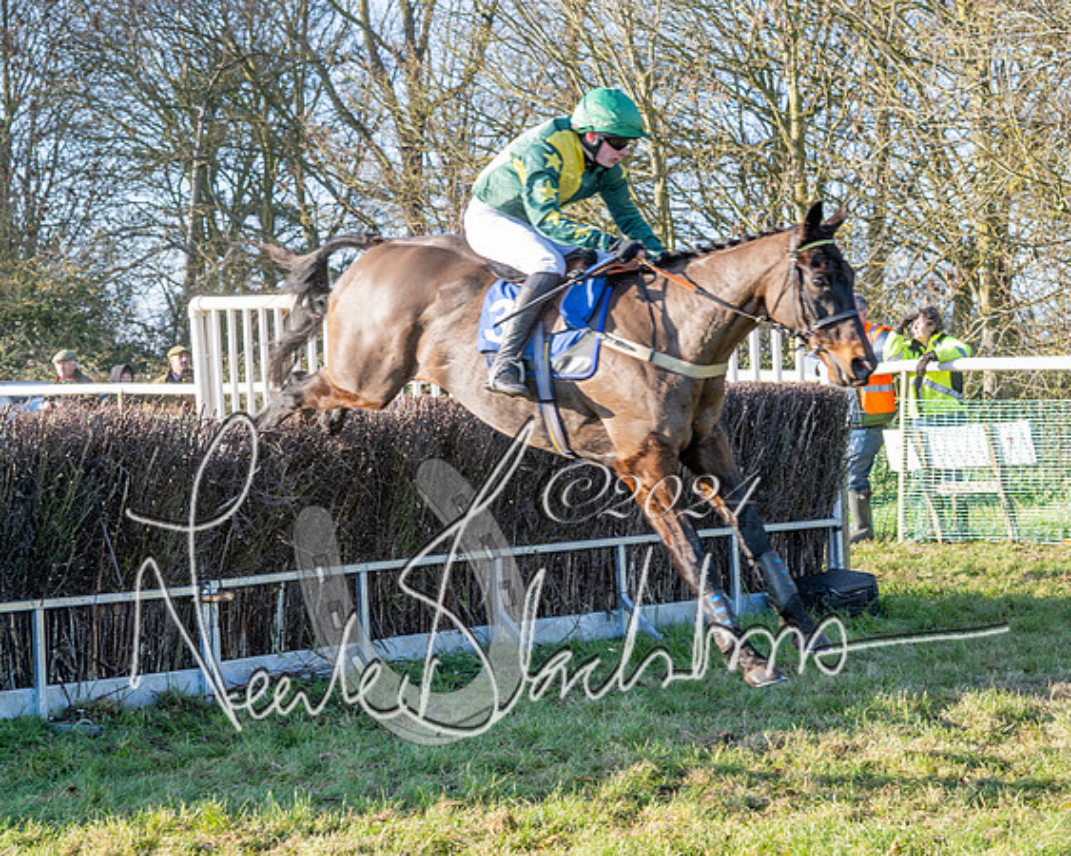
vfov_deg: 15.9
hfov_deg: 19.8
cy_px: 414
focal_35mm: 97
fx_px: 3067
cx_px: 384
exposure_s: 1/1250
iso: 400
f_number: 4.5
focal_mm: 49
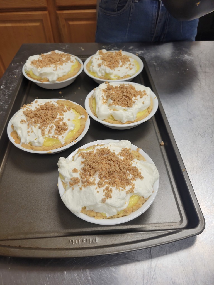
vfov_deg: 67.3
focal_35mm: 26
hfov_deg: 53.1
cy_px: 142
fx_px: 214
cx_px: 107
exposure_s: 1/120
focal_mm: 5.4
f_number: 1.8
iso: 80
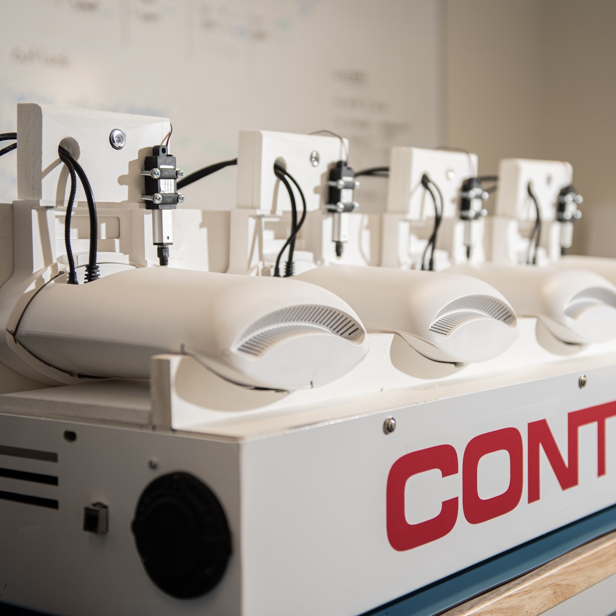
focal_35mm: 58
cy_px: 307
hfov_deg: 29.5
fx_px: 1168
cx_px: 345
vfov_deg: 29.6
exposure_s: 1/200
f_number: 2.8
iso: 125
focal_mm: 45
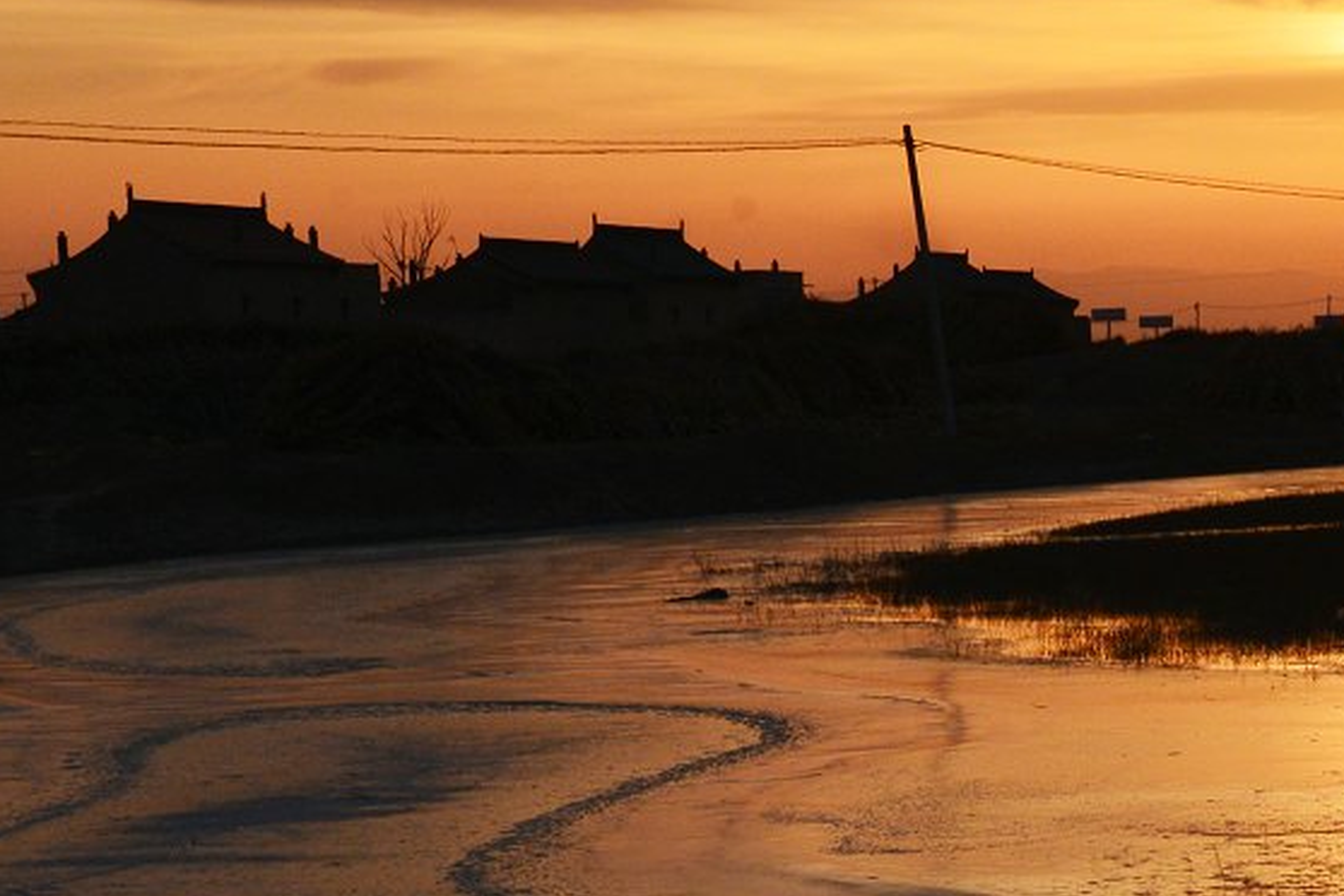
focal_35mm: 172
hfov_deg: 11.8
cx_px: 1361
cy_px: 849
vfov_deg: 8.0
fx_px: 6421
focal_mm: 48
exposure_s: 1/500
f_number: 11
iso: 400
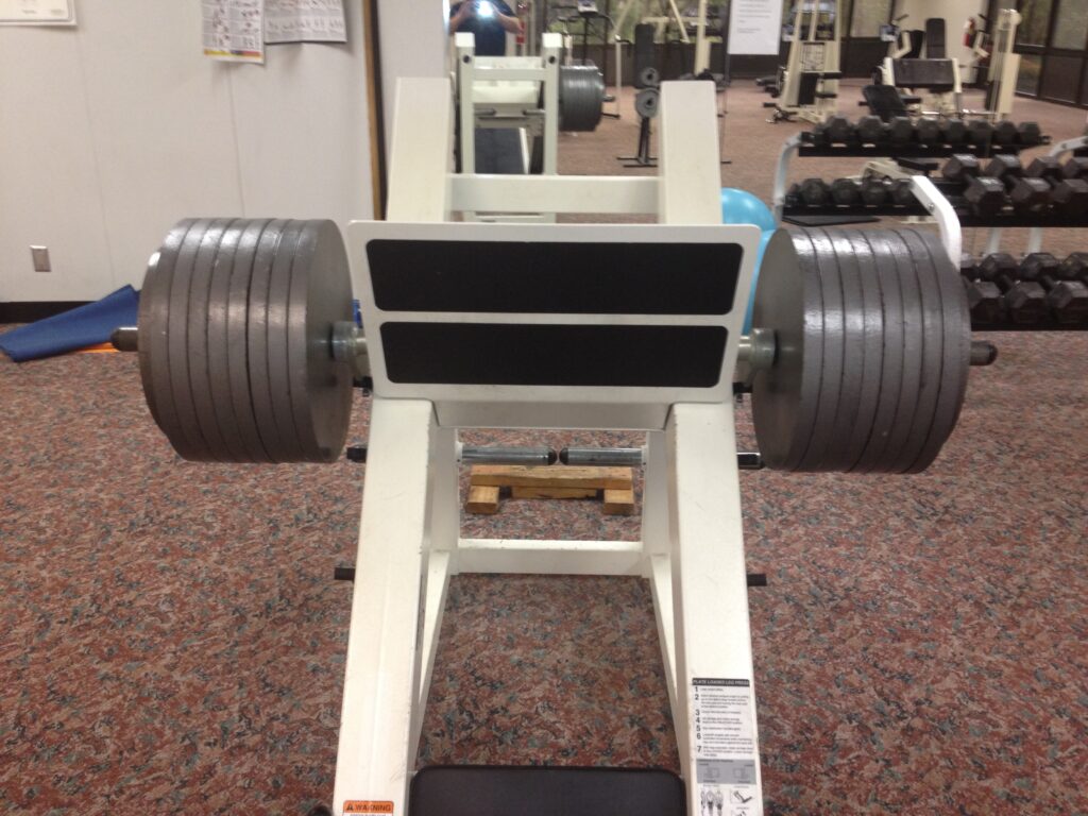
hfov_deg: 52.6
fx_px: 1100
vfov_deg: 40.7
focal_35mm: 35
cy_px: 408
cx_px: 544
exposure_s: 1/20
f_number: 2.4
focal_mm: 4.28
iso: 100
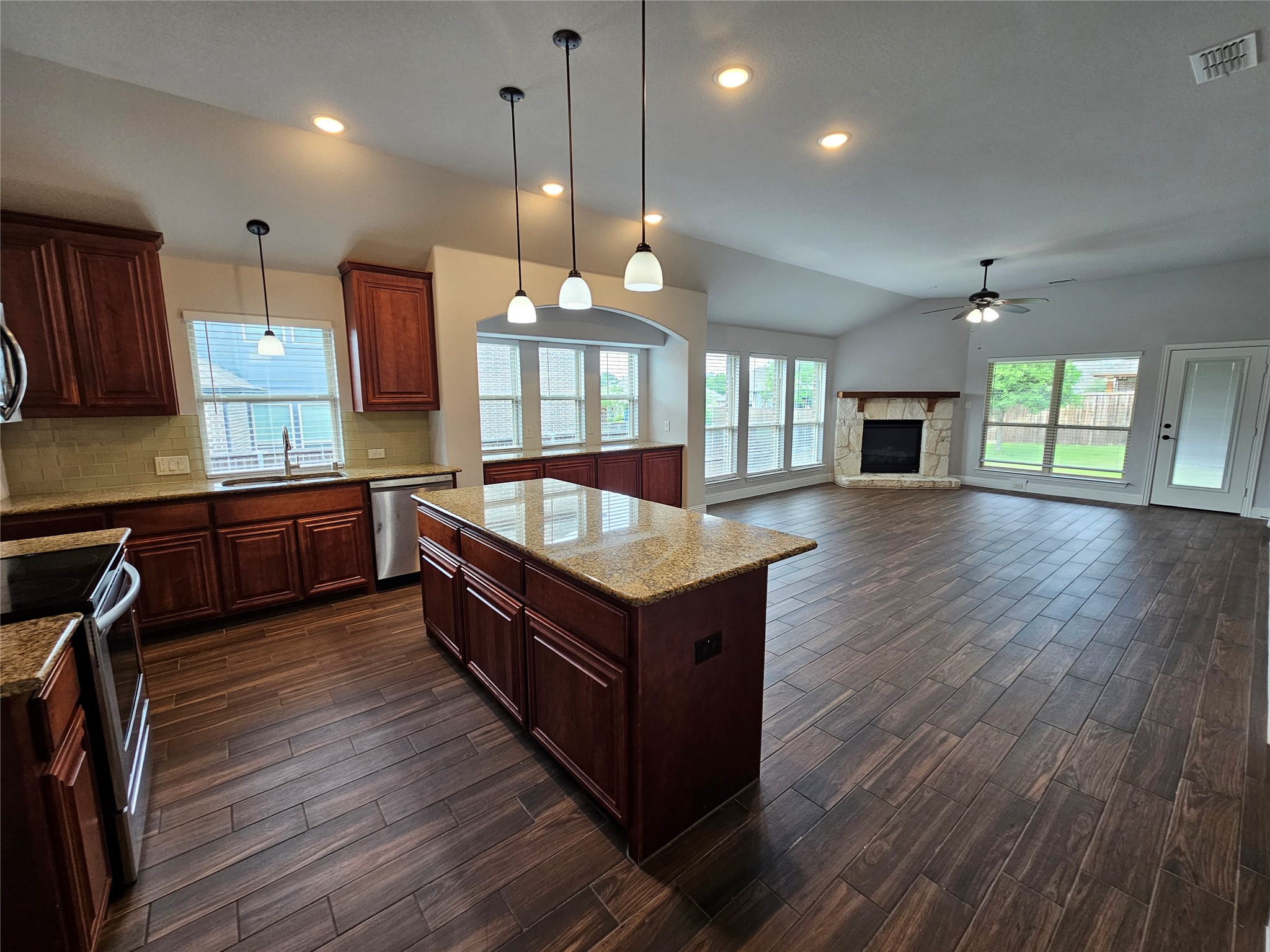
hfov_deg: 106.2
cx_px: 635
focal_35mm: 13
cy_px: 476
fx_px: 477
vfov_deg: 89.9
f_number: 2.2
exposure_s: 1/60
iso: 100
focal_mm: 2.2
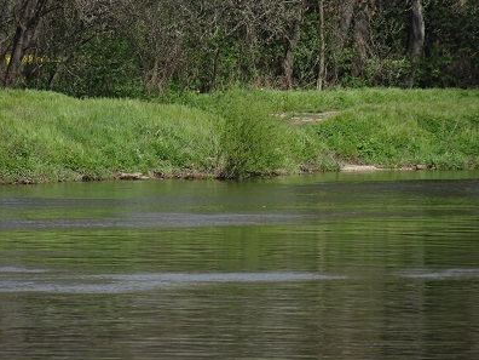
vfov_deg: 3.3
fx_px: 6324
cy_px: 181
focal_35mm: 457
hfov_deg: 4.3
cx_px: 238
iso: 80
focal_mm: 77.35
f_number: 6.3
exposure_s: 1/320
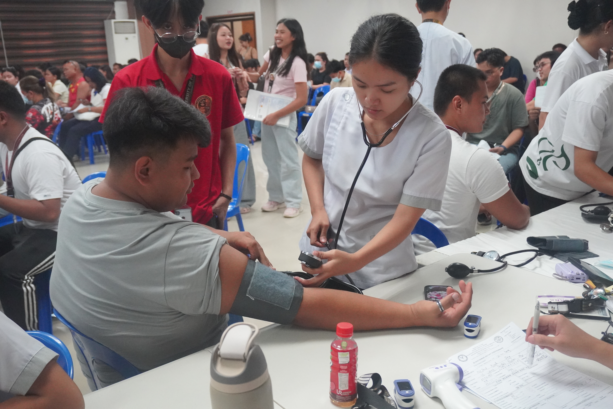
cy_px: 204
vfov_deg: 36.9
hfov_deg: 53.1
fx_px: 613
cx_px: 306
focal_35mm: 36
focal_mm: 24
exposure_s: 1/160
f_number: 4.5
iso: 5000
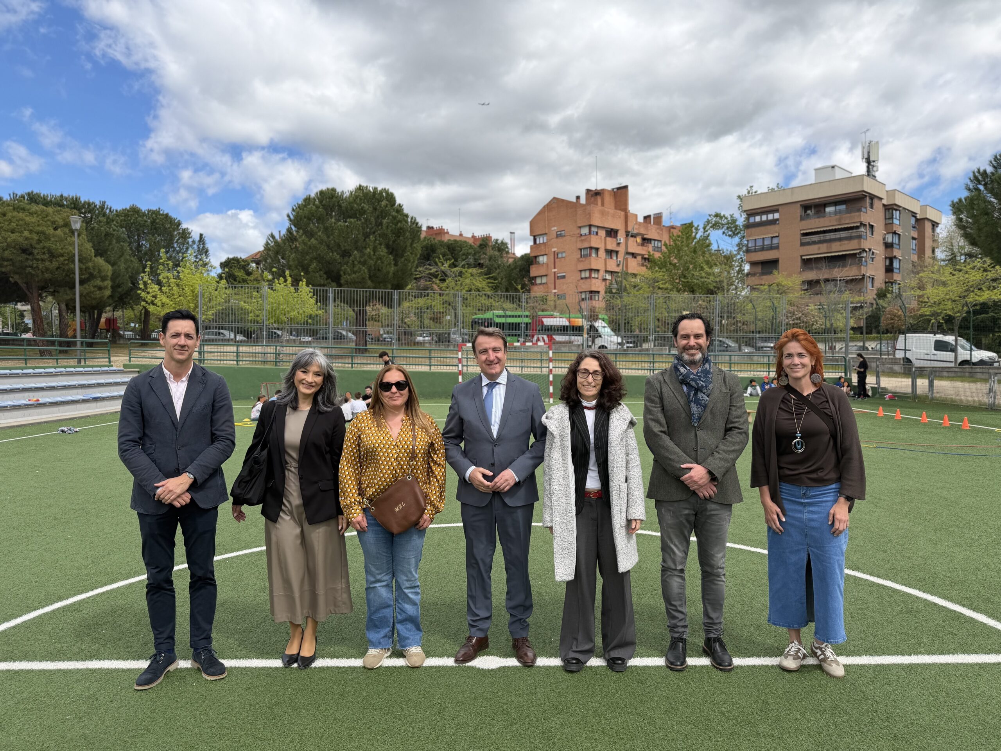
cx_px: 500
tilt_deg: -3.5
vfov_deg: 56.8
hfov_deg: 71.6
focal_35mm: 24
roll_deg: +0.6
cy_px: 376
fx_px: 694
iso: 80
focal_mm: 6.76
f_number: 1.78
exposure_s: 1/2703
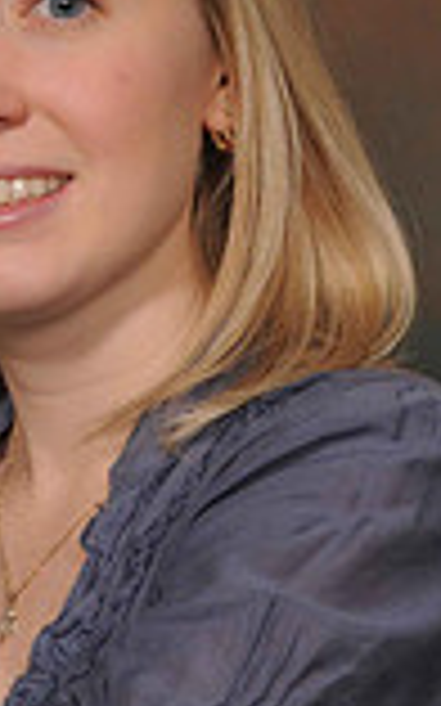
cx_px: -248
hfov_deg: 4.0
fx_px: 6294
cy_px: 34
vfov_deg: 6.4
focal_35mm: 327
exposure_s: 1/125
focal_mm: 58
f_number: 6.3
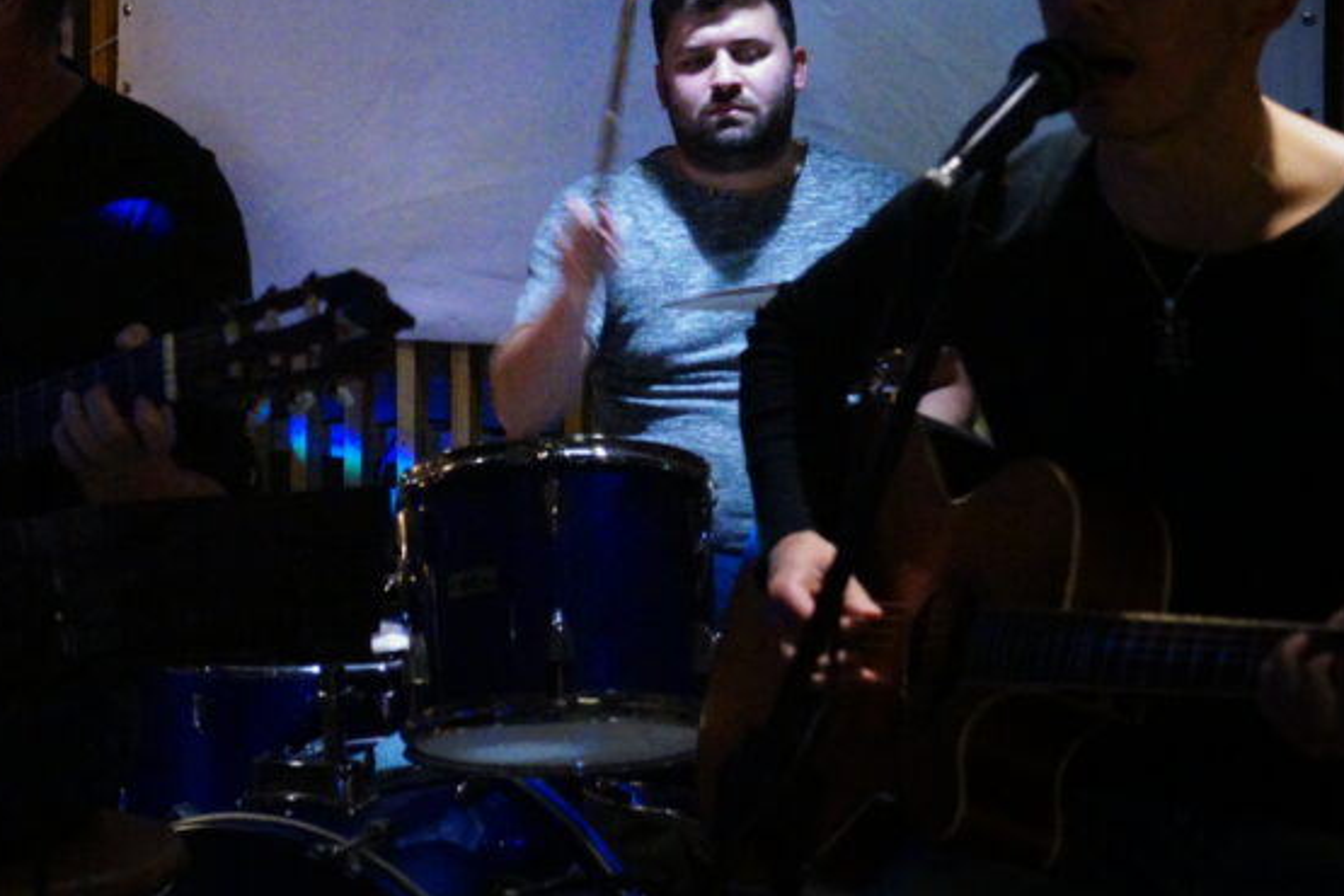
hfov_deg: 28.6
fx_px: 2613
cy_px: 161
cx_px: 419
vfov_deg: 19.2
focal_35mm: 70
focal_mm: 24
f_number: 4
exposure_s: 1/25
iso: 3200
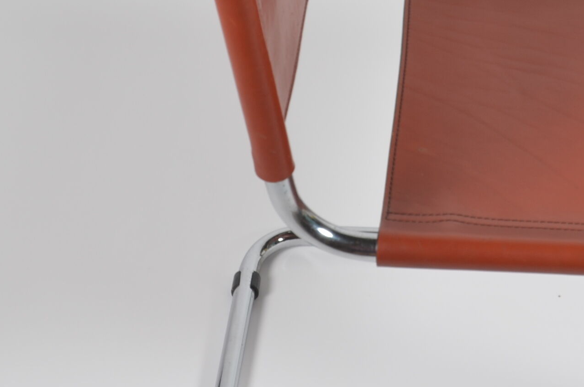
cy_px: 39
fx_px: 1684
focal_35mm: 104
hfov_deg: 19.4
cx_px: 483
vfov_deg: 13.0
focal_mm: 24
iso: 100
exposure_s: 1/125
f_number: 11
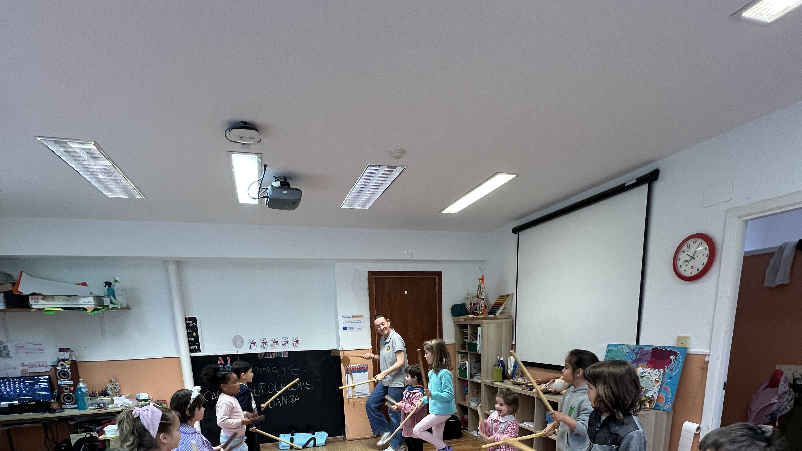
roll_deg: +3.0
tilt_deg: -15.1
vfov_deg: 50.0
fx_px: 404
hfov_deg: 89.6
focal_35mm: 19
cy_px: 427
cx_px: 402
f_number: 1.8
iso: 125
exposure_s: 1/50
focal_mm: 1.57
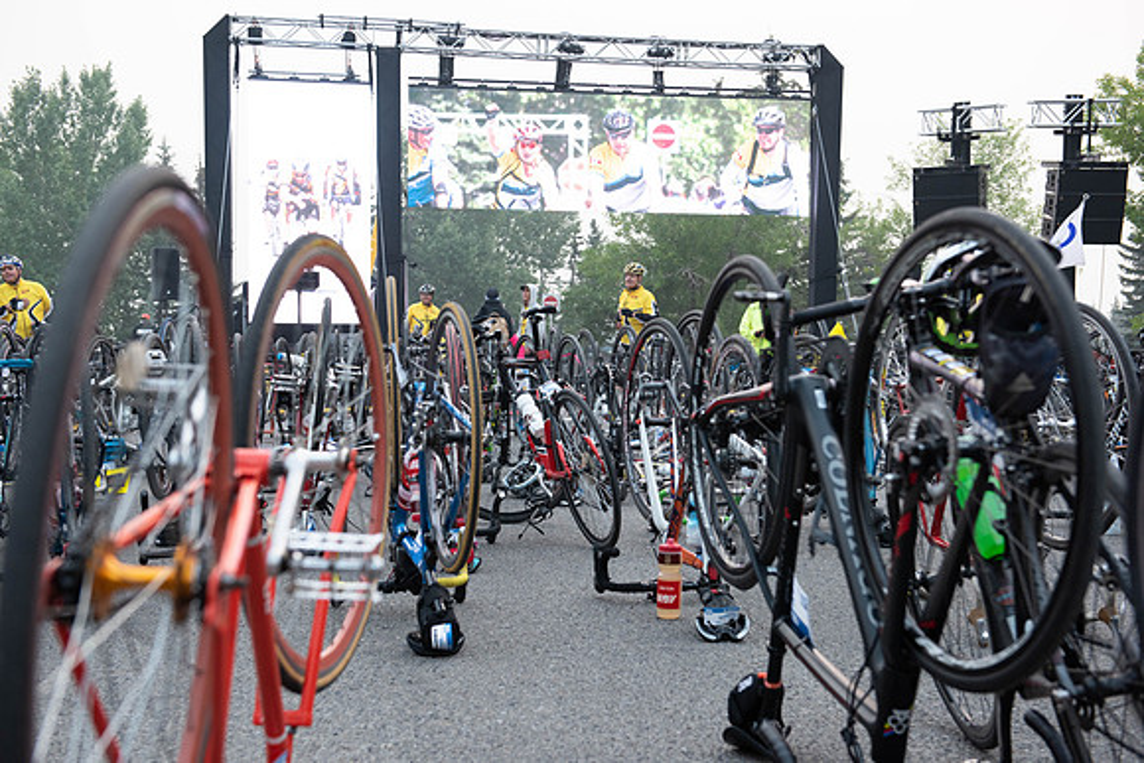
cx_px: 572
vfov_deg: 28.1
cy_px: 382
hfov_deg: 41.1
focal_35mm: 48
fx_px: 1526
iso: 640
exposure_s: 1/125
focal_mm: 48
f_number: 4.5
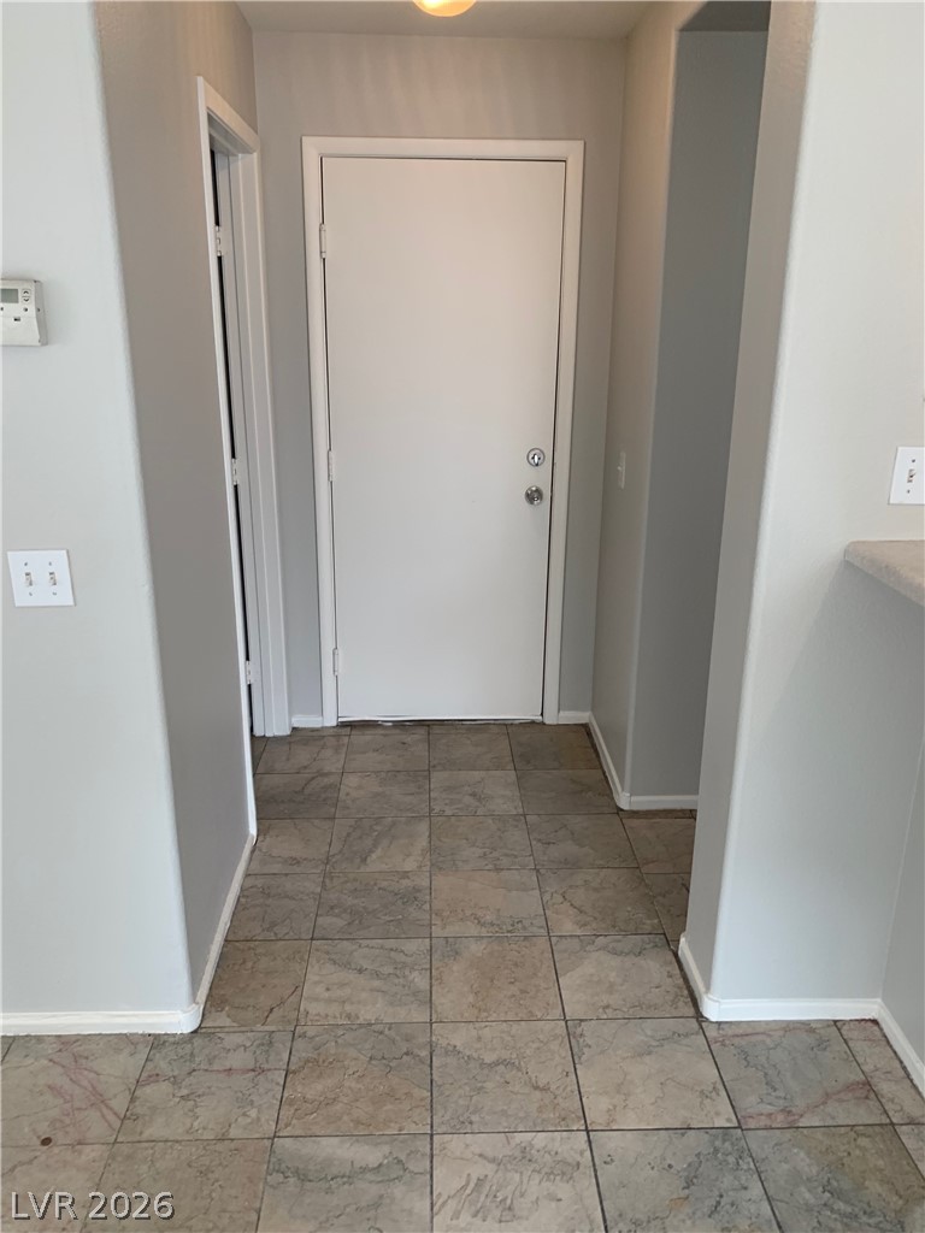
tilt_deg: -17.9
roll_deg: +0.1
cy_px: 616
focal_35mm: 26
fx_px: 926
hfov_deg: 53.1
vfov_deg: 67.3
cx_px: 462
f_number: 1.8
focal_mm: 4.25
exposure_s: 1/120
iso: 80
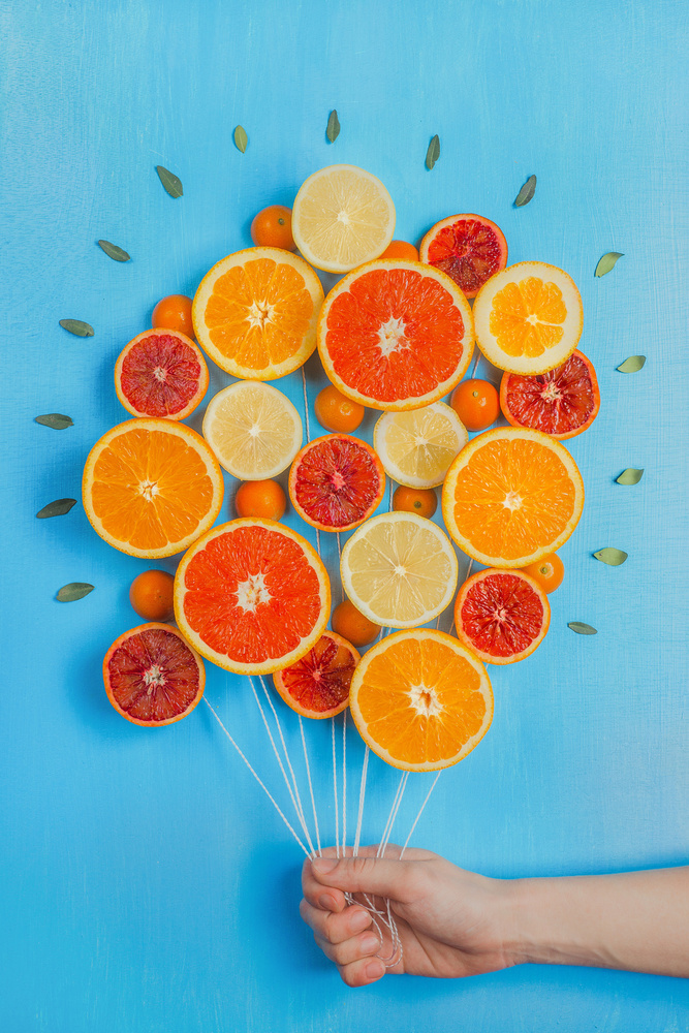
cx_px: 344
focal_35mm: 50
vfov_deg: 39.6
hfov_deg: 27.0
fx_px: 1435
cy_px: 516
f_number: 8
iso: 200
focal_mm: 50
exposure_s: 1/160
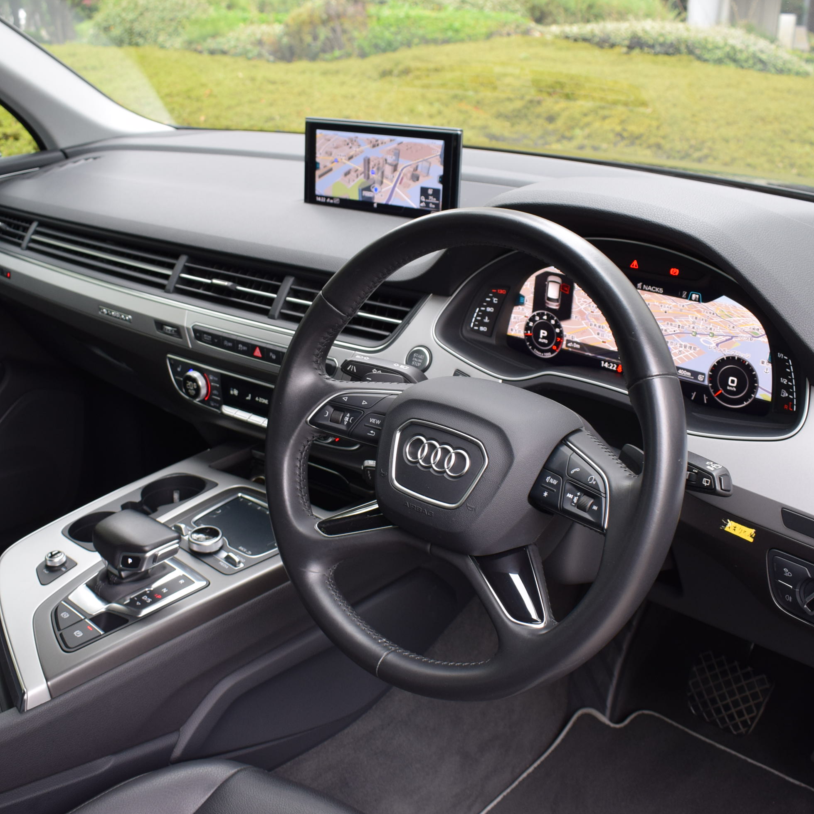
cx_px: 369
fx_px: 1038
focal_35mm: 39
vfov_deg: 42.8
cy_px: 401
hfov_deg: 42.8
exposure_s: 1/100
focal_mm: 20
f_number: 5
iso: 400
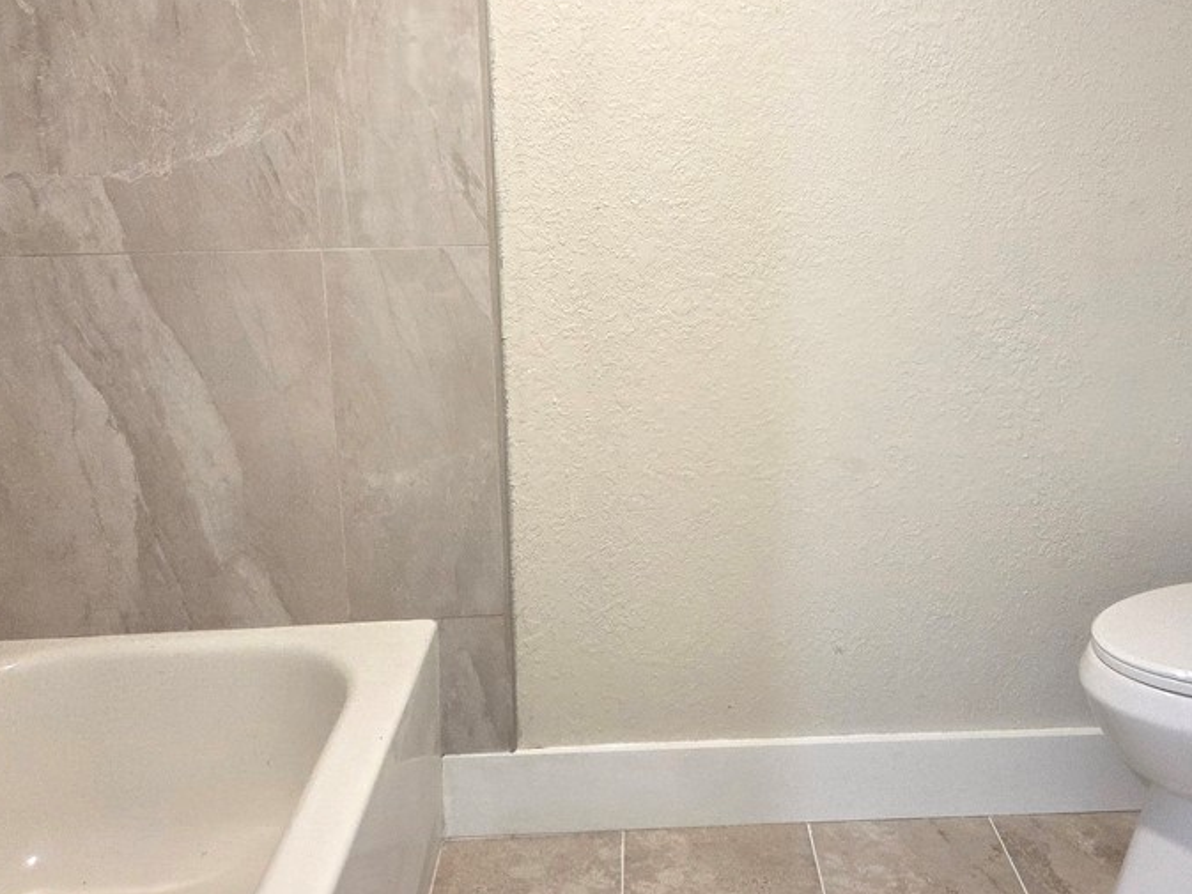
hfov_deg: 52.3
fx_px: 1205
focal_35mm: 35
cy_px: 345
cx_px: 714
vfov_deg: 40.5
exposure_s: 1/120
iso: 320
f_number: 1.8
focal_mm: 5.4
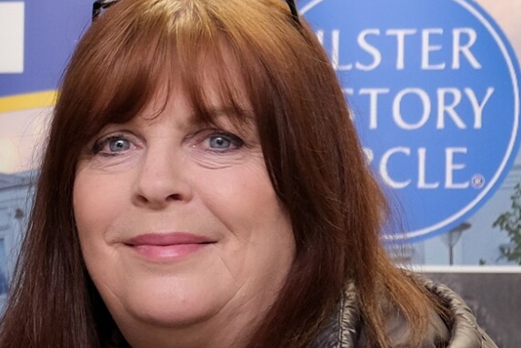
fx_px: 1114
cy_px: 214
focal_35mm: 77
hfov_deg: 26.3
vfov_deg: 17.7
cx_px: 279
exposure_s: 1/160
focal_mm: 32.9
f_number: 3.6
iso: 800
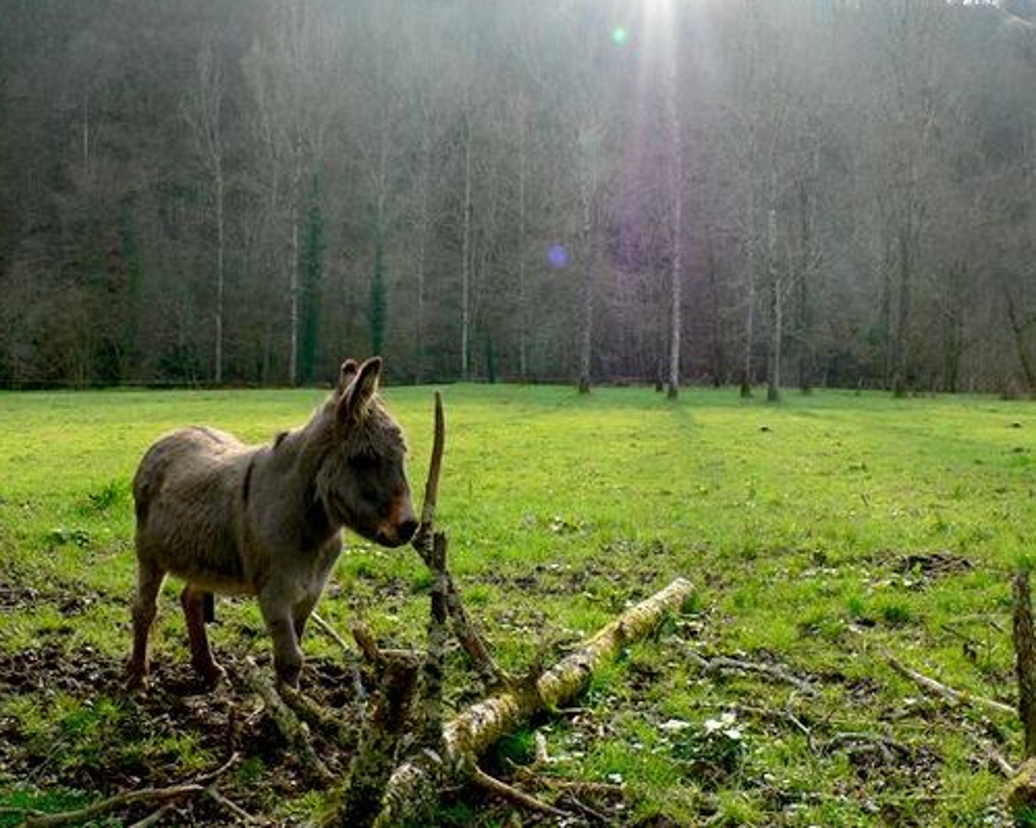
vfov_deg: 39.1
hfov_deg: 47.9
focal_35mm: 38
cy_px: 412
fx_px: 1165
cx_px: 536
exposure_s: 1/320
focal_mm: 6
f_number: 4
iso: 80
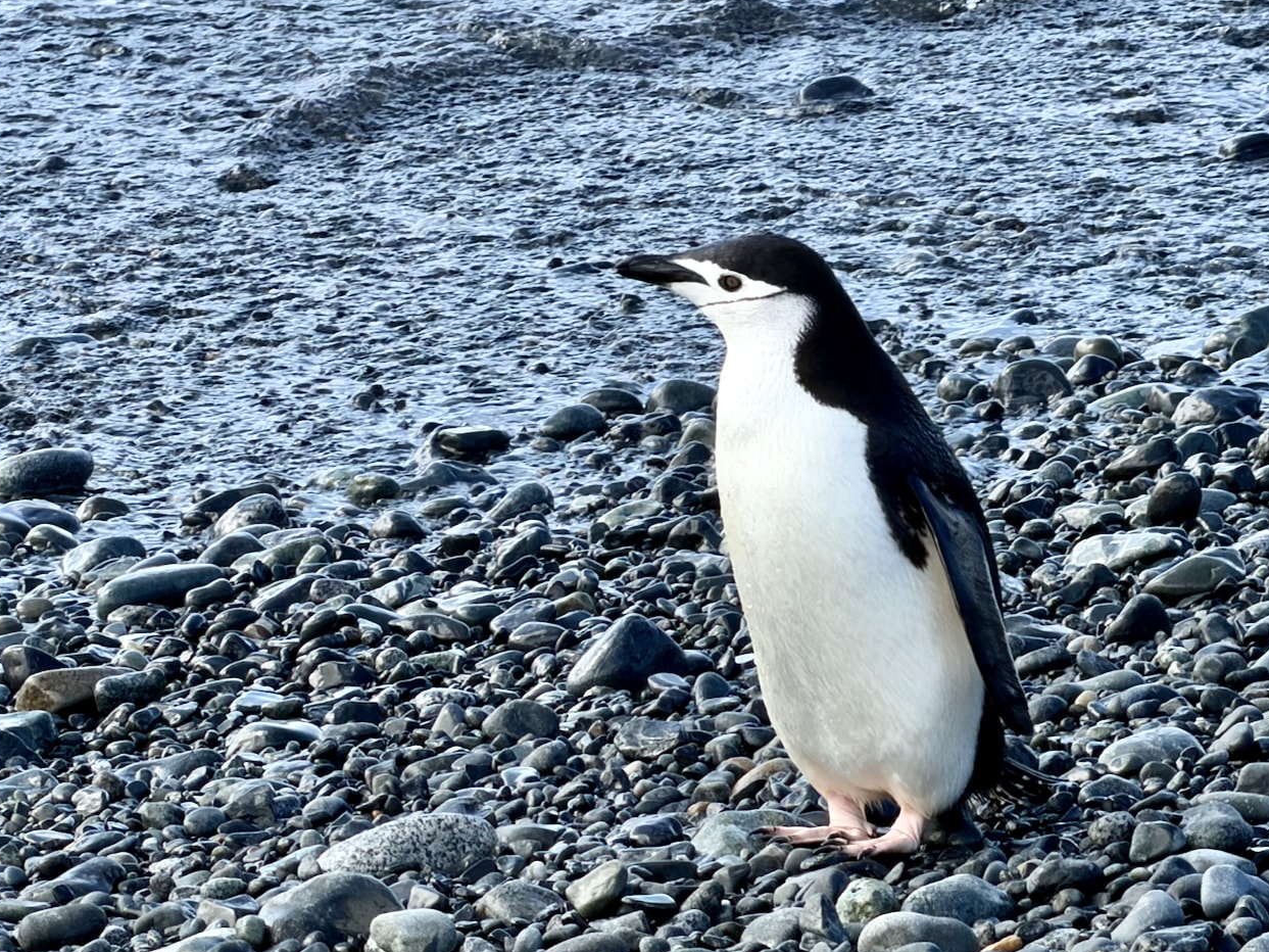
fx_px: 11327
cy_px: 451
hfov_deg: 6.4
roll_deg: +0.9
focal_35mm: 309
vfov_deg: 4.8
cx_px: 540
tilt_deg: -15.6
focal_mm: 16.89
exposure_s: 1/502
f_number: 2.8
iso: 50
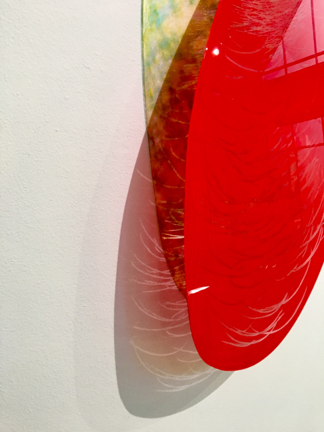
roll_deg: -0.4
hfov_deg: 48.2
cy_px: 216
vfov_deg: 61.7
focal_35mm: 29
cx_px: 162
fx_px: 362
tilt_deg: -4.7
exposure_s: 1/15
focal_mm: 4.15
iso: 100
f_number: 2.2
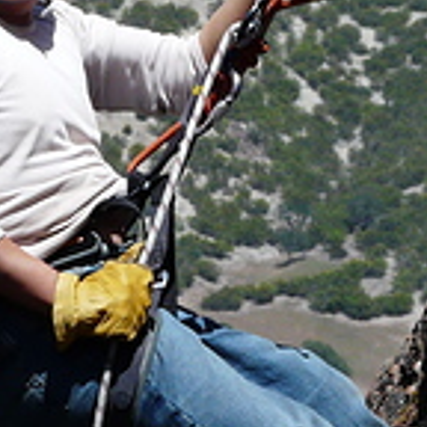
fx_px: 10146
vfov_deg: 2.4
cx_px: 175
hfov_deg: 2.4
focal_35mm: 727
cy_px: 205
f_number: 6.3
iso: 100
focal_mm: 32.5
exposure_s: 1/400
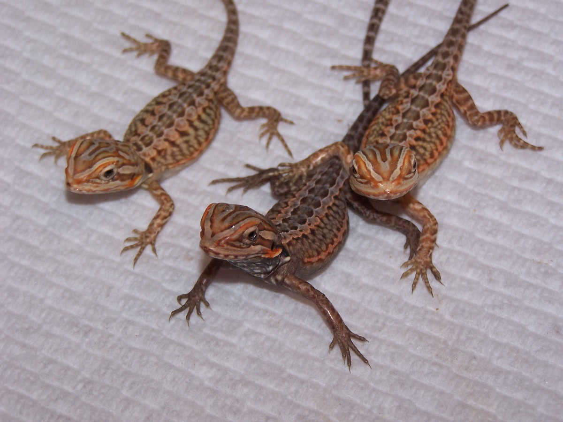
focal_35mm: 105
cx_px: 282
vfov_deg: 14.1
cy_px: 211
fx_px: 1708
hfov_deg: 18.7
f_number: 3.2
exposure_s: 1/90
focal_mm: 17.5
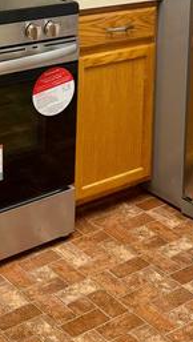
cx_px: 126
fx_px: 708
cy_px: -5
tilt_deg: -12.6
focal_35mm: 78
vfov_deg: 25.7
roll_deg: -1.1
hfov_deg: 15.5
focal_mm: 6.76
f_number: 1.78
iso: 160
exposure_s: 1/120
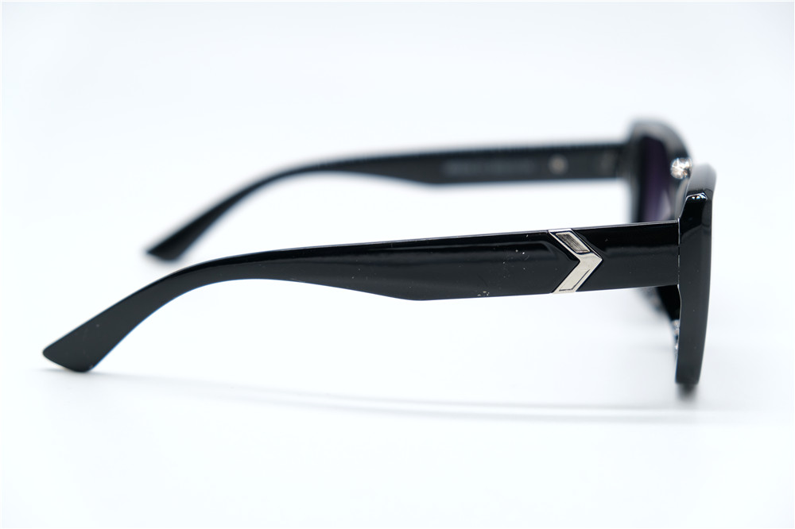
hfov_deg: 27.7
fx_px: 1611
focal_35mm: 73
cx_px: 398
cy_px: 264
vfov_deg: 18.7
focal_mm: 48.4
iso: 160
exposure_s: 1/150
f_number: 4
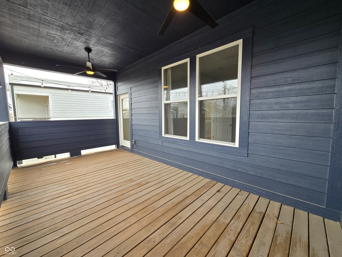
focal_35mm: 13
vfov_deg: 89.9
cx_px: 171
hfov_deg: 106.2
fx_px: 128
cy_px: 128
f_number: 2.2
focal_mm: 2.2
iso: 64
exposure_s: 1/120
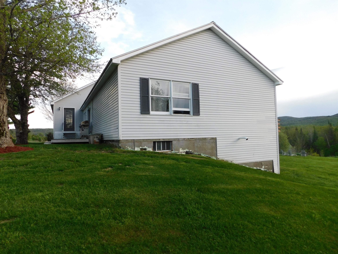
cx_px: 169
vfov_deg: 58.9
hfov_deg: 73.9
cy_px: 127
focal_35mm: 23
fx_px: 225
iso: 125
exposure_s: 1/200
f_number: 3
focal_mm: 4
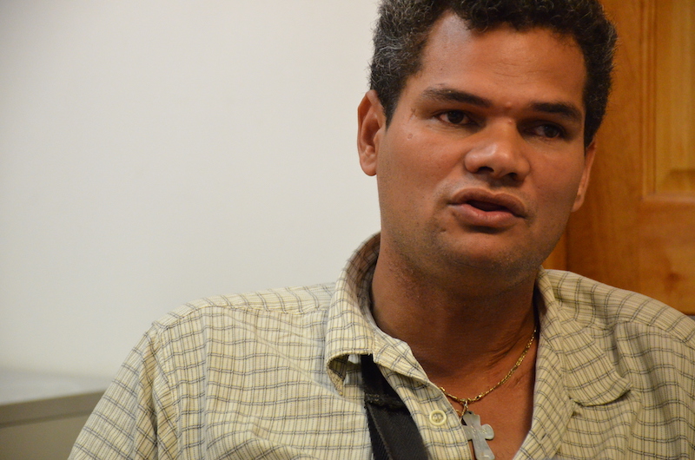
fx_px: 2746
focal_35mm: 142
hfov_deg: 14.4
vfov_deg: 9.6
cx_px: 348
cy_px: 230
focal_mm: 95
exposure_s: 1/160
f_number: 5.6
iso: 4000
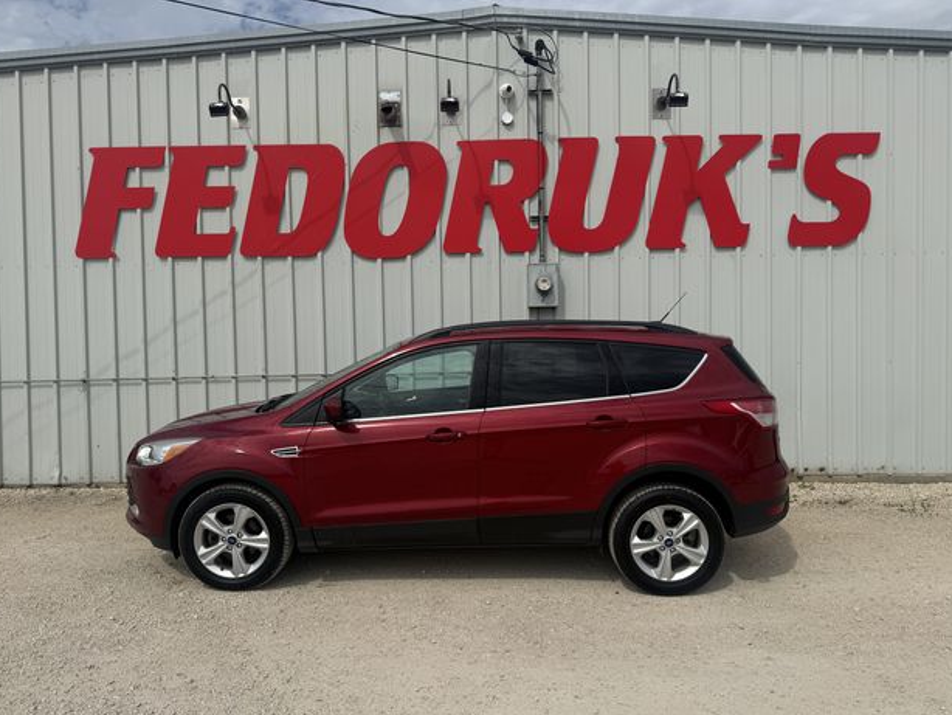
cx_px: 474
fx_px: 688
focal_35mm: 25
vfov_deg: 54.9
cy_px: 371
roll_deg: +0.6
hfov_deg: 69.4
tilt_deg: -1.6
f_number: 1.78
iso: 80
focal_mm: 6.76
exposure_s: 1/9091
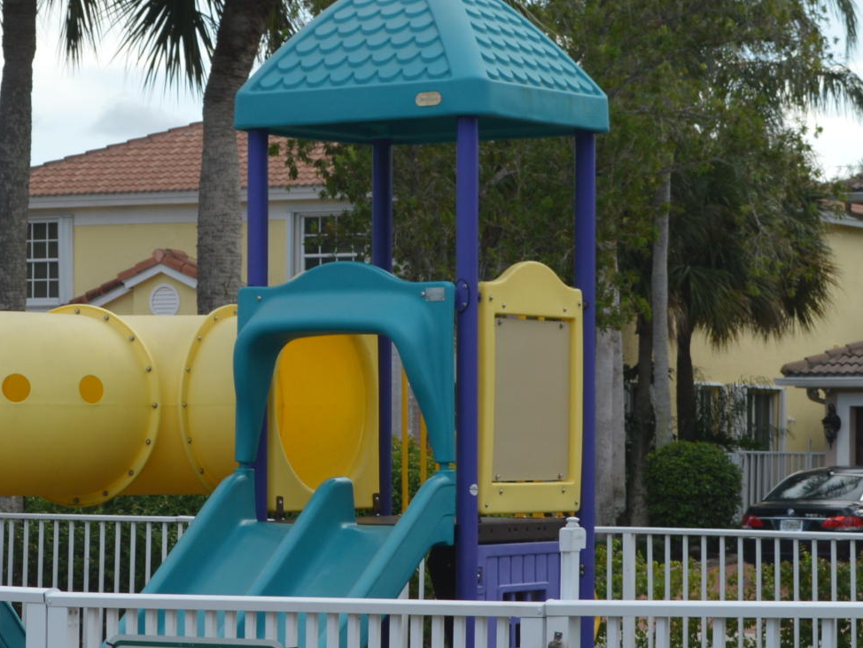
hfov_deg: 13.9
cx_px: 362
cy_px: 478
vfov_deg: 10.4
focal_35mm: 142
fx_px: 3541
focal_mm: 32
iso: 100
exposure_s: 1/160
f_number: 6.3
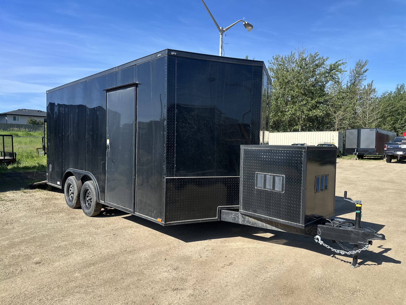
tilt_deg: -2.1
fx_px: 281
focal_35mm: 24
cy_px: 152
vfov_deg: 56.8
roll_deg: -0.3
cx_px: 203
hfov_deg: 71.6
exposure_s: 1/2469
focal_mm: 6.86
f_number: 1.78
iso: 80
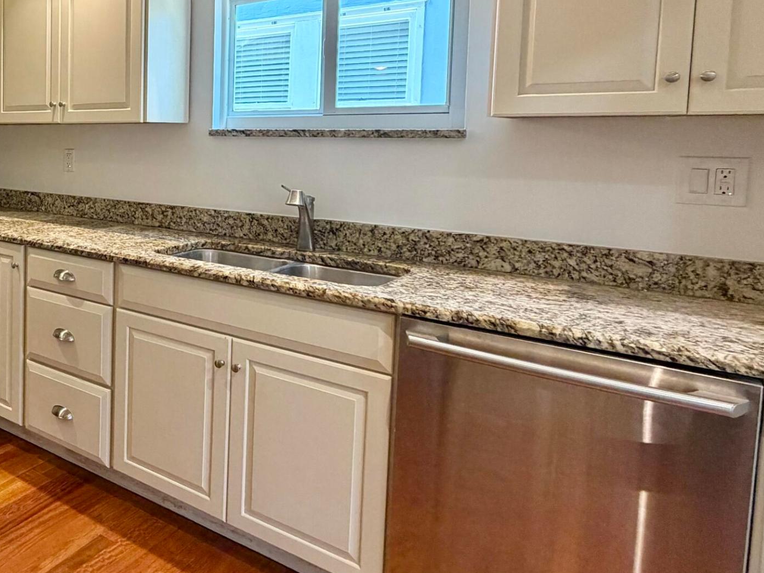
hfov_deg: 52.9
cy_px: 180
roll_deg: -0.6
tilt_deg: -4.1
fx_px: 640
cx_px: 57
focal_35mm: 29
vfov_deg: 47.3
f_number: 2.2
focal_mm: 2.22
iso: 250
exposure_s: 1/60
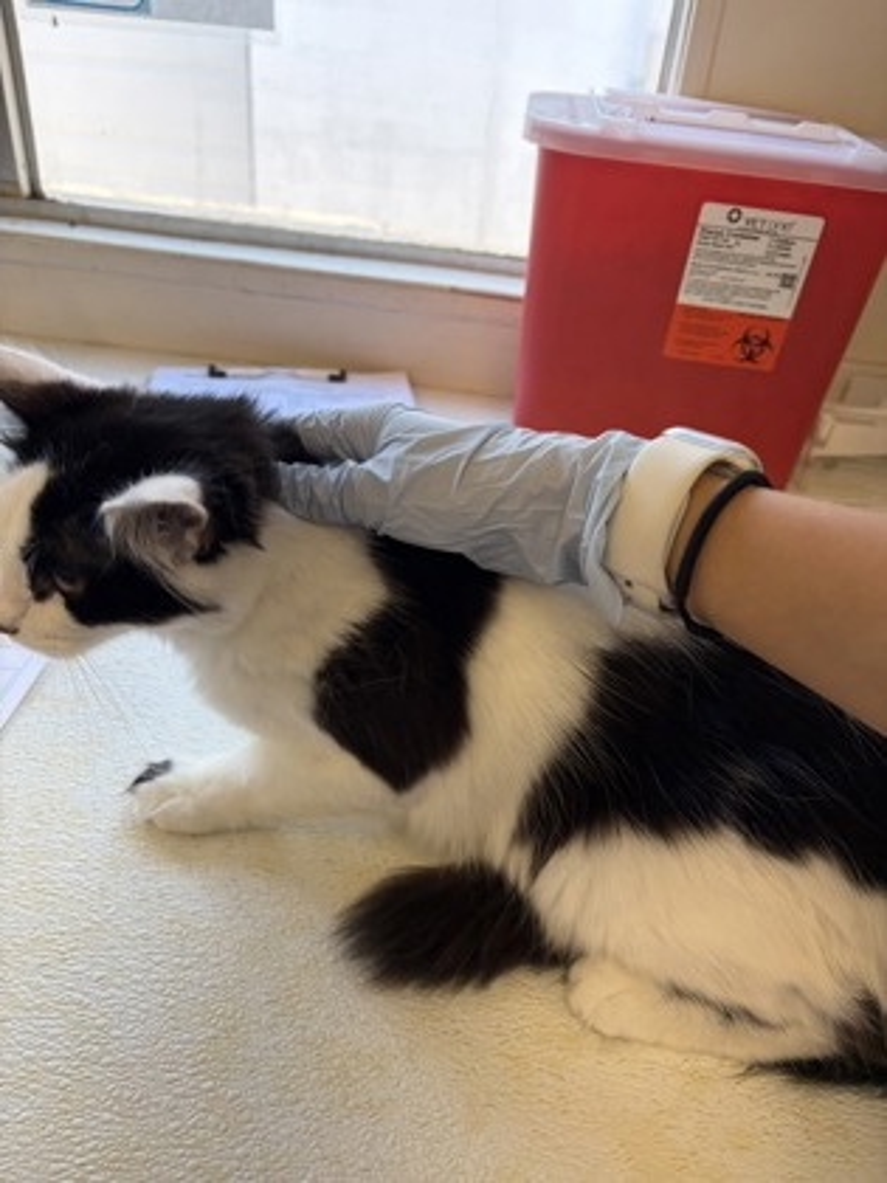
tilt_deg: -35.7
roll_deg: -5.0
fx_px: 888
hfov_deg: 53.1
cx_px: 444
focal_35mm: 26
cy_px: 592
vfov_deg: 67.3
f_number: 1.6
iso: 80
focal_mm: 5.96
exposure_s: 1/183
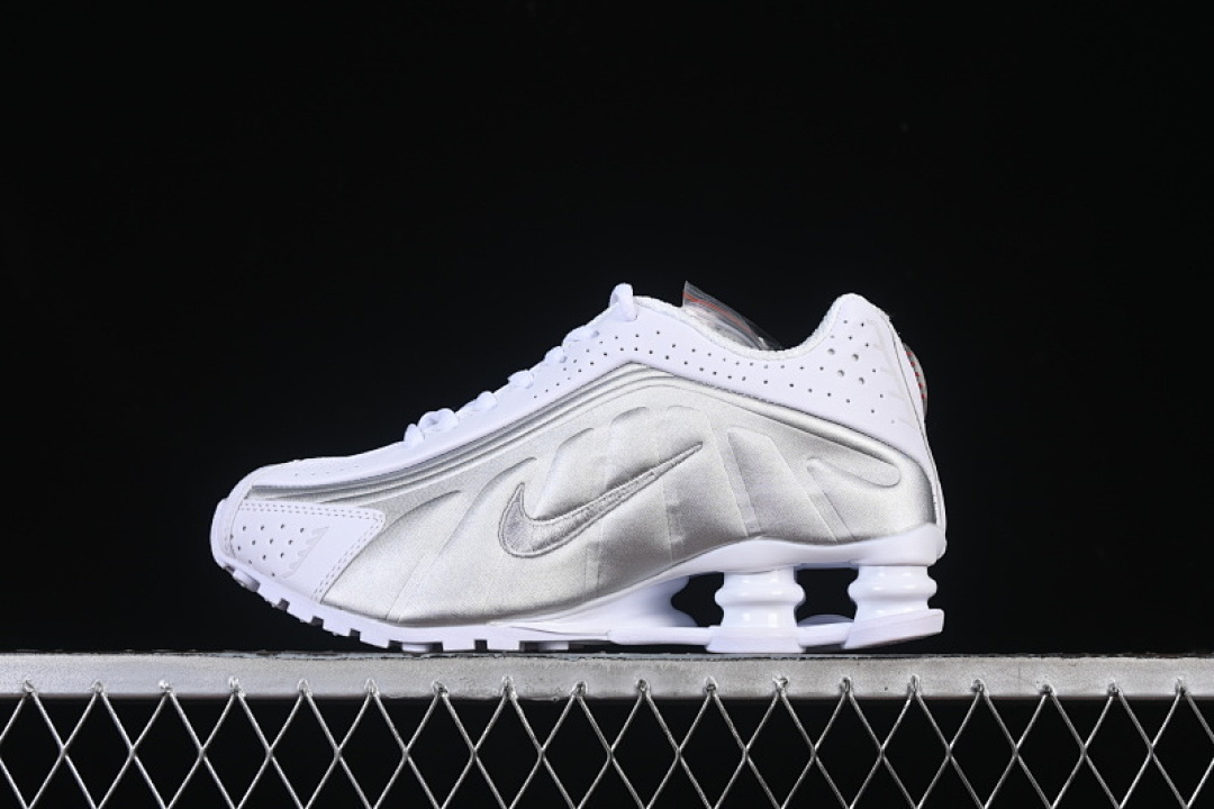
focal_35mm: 75
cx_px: 607
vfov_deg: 18.2
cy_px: 404
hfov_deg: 27.0
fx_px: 2529
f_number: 8
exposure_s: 1/100
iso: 160
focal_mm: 50
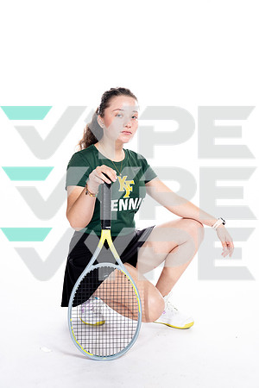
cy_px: 194
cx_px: 130
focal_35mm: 49
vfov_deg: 40.3
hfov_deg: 27.5
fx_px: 529
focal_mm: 49
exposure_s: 1/250
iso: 400
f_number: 5.6
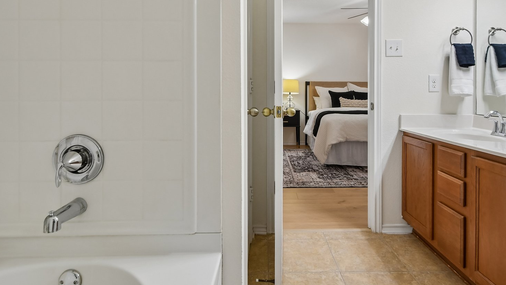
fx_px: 295
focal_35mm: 22
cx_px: 274
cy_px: 63
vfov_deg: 48.9
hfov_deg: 81.0
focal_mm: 10
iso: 400
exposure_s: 1/60
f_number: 8
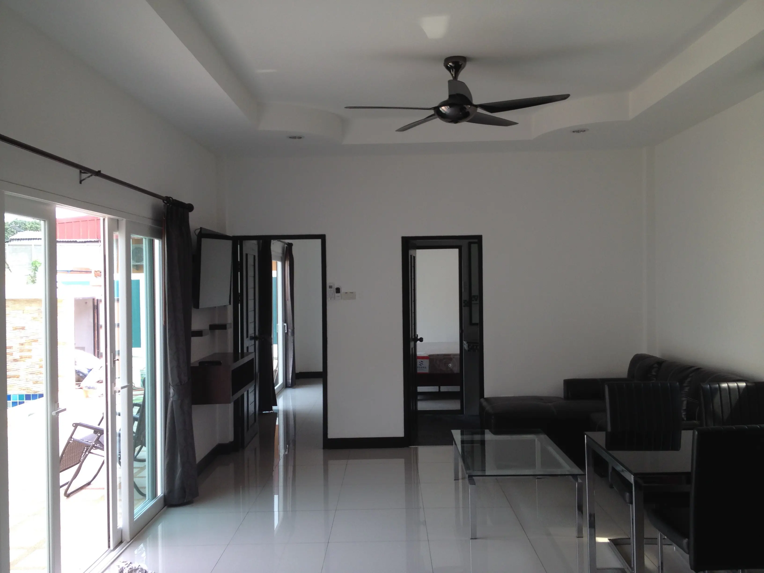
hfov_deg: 52.6
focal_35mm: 35
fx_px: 772
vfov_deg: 40.7
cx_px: 382
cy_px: 286
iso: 50
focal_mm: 4.28
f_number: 2.4
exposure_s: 1/143
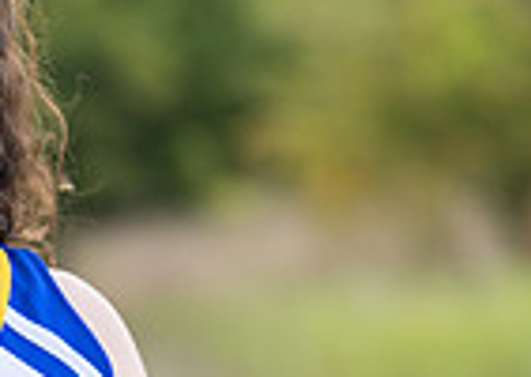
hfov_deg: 9.0
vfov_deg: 6.4
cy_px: 460
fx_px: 3340
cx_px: -136
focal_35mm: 222
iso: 100
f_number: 1.2
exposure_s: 1/800
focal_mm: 50
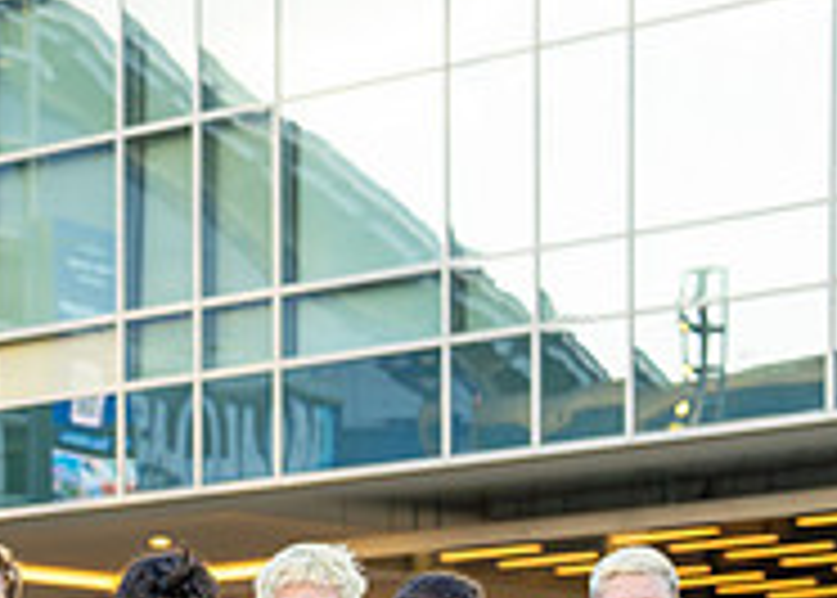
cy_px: 888
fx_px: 4162
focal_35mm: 175
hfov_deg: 11.0
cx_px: -417
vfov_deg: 8.1
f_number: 2.8
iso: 1000
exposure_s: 1/1600
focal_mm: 50
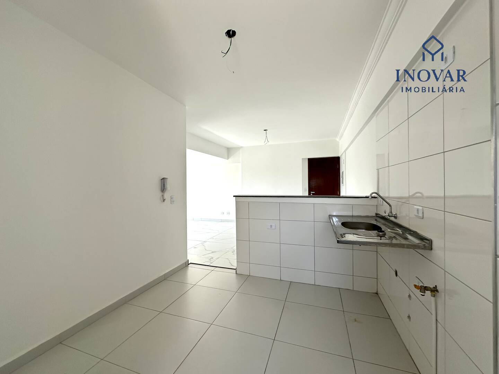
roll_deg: +0.9
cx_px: 250
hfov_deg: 102.1
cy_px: 187
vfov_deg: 85.7
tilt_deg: +1.2
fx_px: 202
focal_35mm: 14
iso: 40
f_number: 2.2
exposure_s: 1/110
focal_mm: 2.22
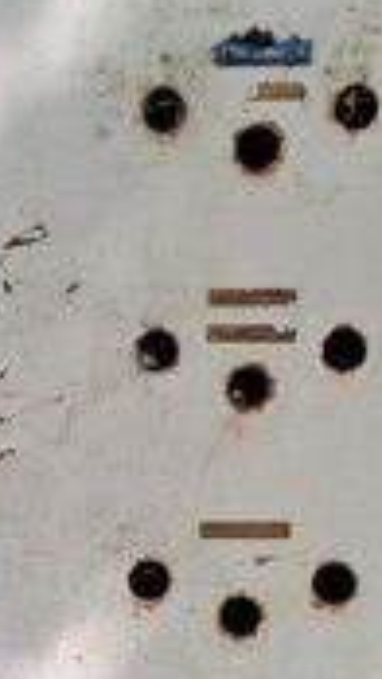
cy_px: 539
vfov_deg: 21.1
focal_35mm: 100
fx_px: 1799
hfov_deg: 11.8
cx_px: -101
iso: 32
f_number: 1.8
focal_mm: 4.65
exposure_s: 1/100
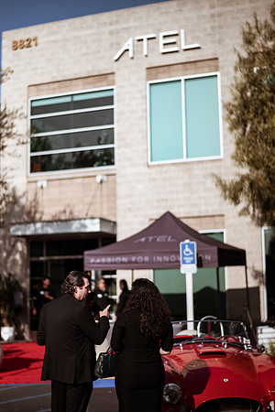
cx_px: 138
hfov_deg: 23.4
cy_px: 206
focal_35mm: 58
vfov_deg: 34.5
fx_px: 665
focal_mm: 58
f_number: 1.8
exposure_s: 1/8000
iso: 50
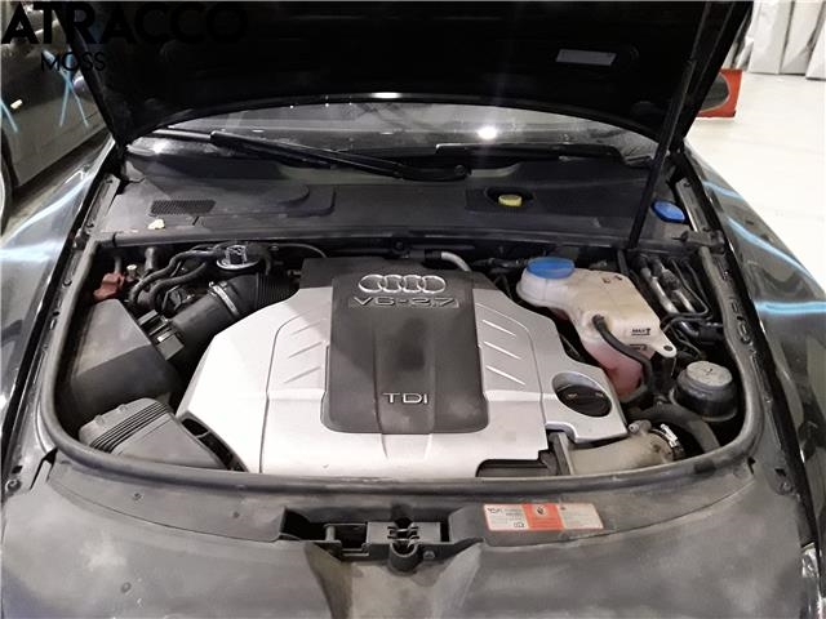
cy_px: 310
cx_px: 413
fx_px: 668
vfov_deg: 49.7
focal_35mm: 28
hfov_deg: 63.4
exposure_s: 1/20
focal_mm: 2.91
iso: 500
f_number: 1.9
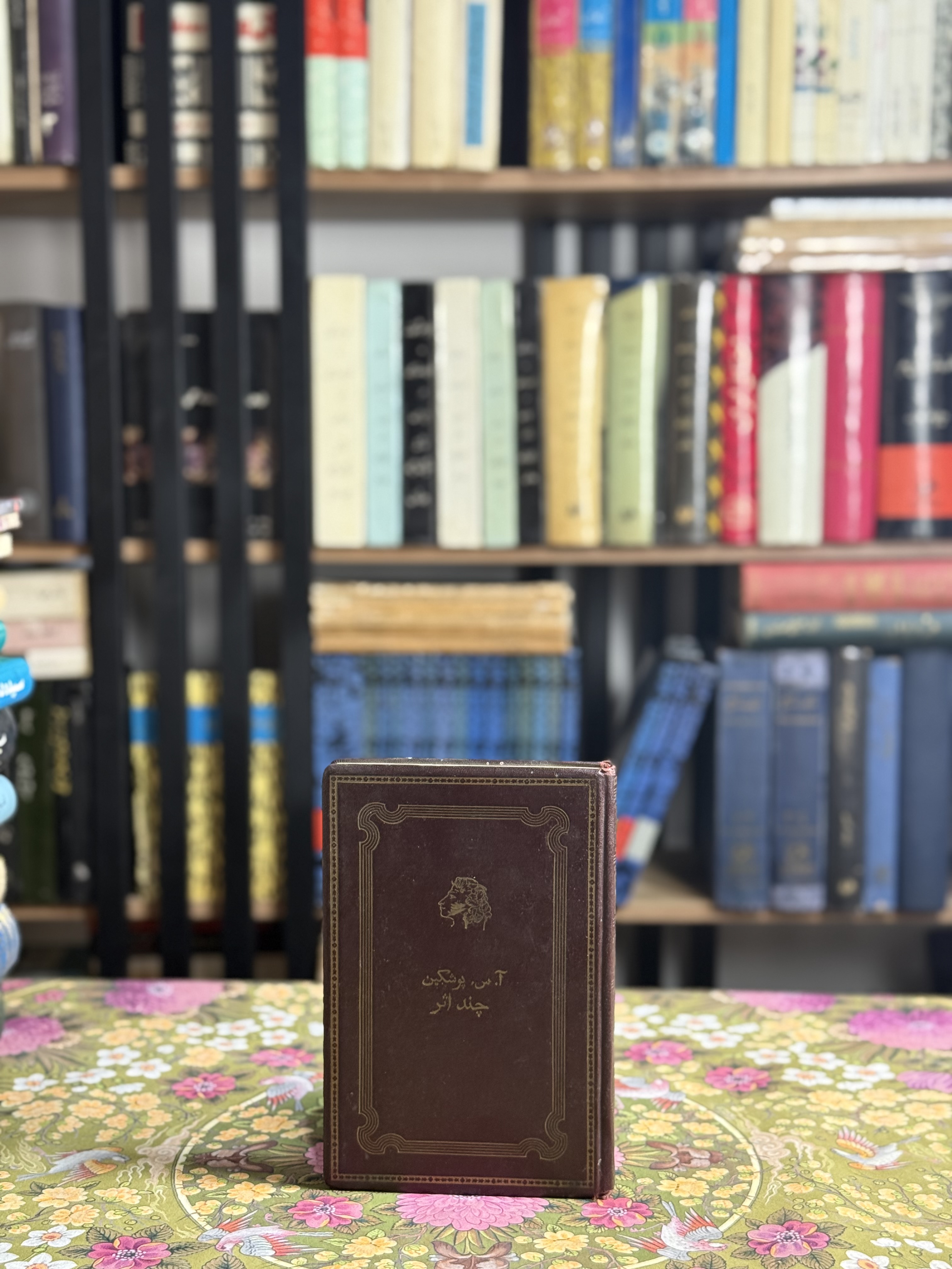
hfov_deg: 30.3
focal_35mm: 48
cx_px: 476
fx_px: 1760
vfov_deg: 39.7
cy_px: 634
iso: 200
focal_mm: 6.76
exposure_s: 1/50
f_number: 1.78
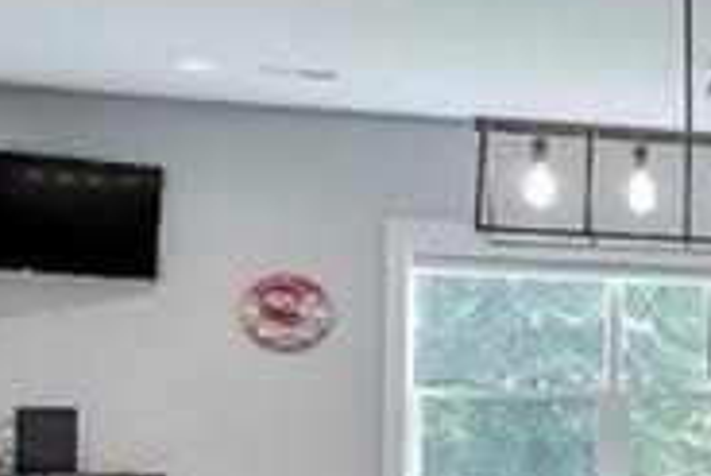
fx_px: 1759
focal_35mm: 89
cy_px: 401
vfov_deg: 15.3
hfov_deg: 16.1
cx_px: 1526
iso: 400
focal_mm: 16
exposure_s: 1/13
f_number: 8
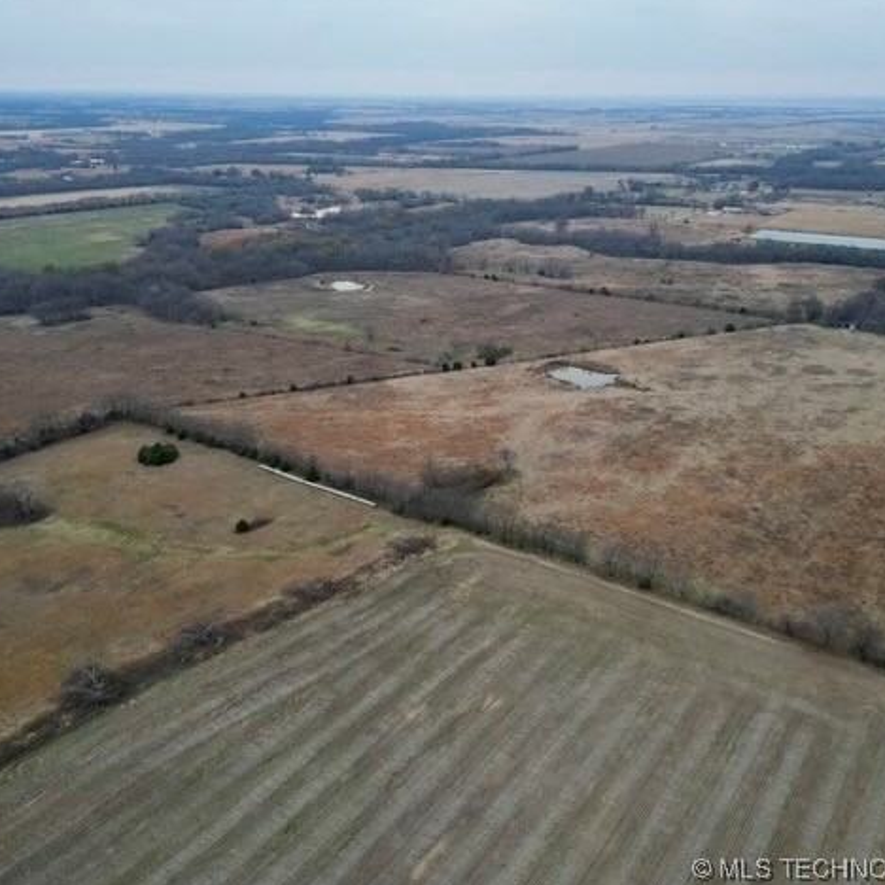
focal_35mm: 29
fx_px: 839
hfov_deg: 55.5
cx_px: 484
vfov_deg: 55.6
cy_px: 441
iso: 100
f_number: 1.7
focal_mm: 6.72
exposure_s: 1/100
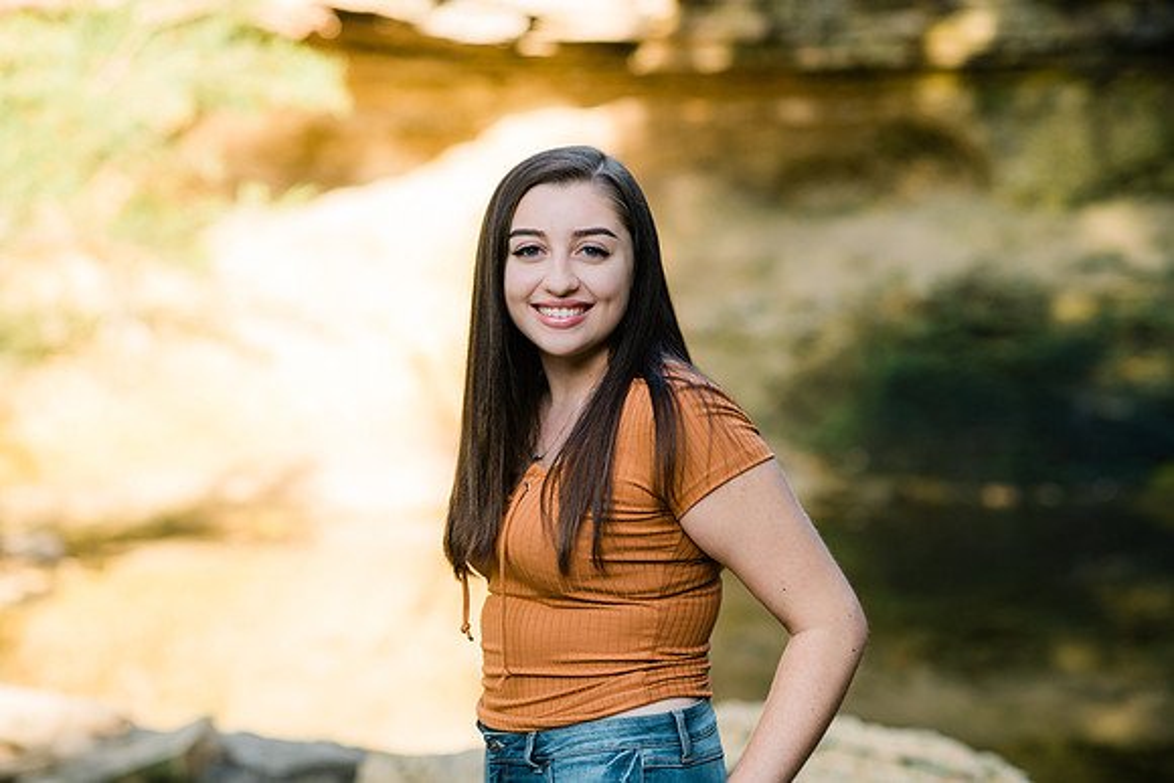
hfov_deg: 23.9
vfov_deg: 16.1
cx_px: 587
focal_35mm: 85
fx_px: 2772
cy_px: 392
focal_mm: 85
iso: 250
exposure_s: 1/500
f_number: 2.8
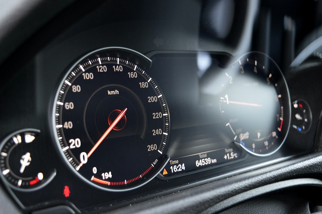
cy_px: 107
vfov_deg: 33.0
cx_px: 161
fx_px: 362
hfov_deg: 48.0
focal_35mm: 40
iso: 800
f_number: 4
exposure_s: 1/10
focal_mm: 27
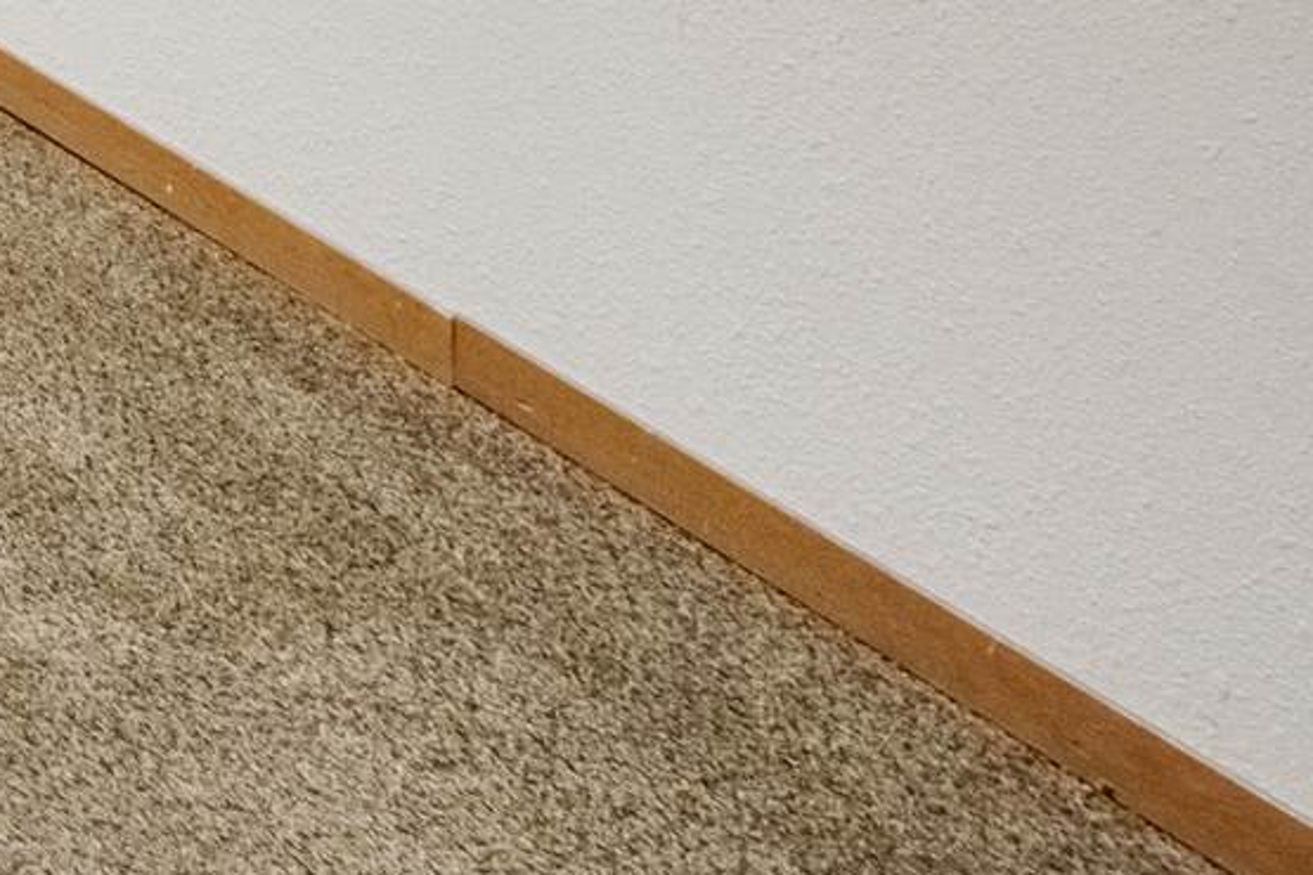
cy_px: -1116
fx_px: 3027
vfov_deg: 13.1
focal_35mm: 83
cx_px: -1904
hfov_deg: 14.6
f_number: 8
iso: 400
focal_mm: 10
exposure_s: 1/6
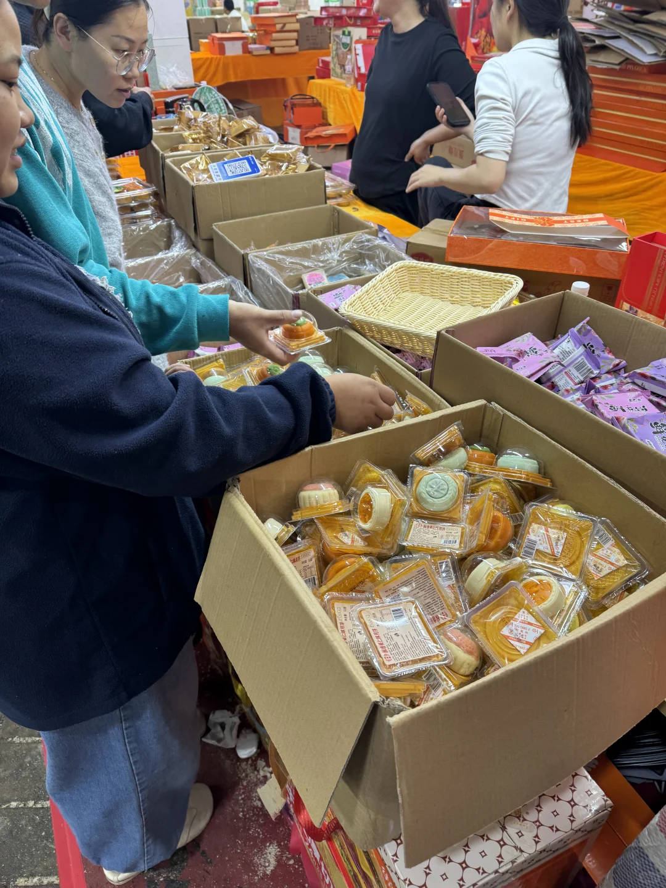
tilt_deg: -36.6
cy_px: 444
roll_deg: -2.0
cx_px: 333
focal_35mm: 24
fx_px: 616
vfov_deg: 71.6
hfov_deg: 56.8
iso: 100
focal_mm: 6.86
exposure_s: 1/100
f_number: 1.78
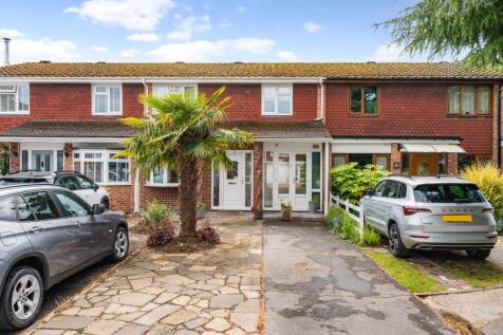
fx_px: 335
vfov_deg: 53.1
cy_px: 168
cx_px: 252
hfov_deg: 73.8
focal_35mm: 24
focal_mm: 24
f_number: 10
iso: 320
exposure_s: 1/160
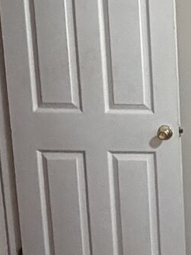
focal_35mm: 98
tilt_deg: -11.3
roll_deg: -3.0
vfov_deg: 20.0
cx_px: 406
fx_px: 721
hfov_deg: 12.8
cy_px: 153
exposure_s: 1/60
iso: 640
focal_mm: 2.22
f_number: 2.2
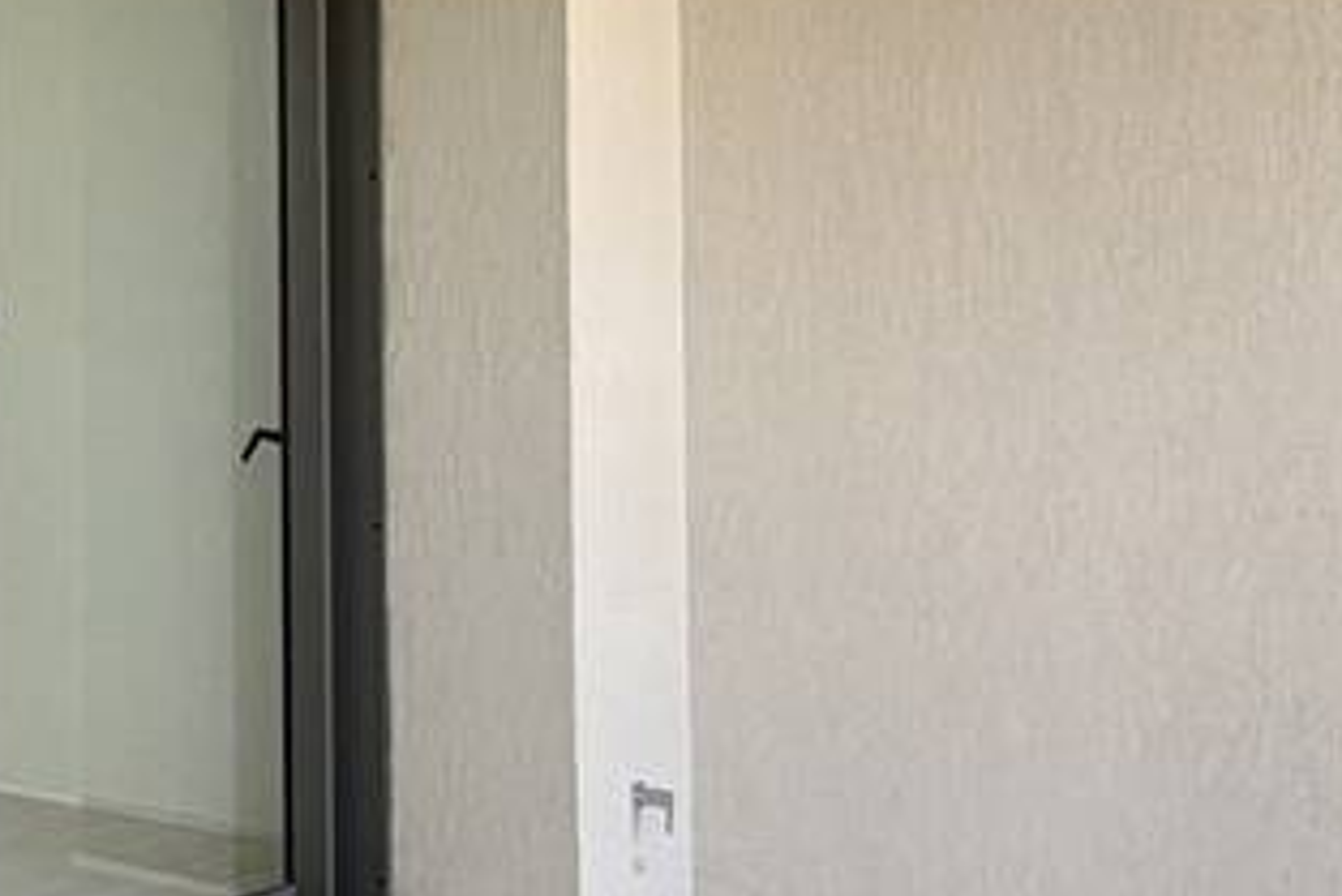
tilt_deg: +2.7
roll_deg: -0.3
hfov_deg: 21.3
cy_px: 129
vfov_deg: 20.0
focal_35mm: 67
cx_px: -1008
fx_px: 2499
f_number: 2.2
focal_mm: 2.22
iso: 40
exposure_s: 1/128
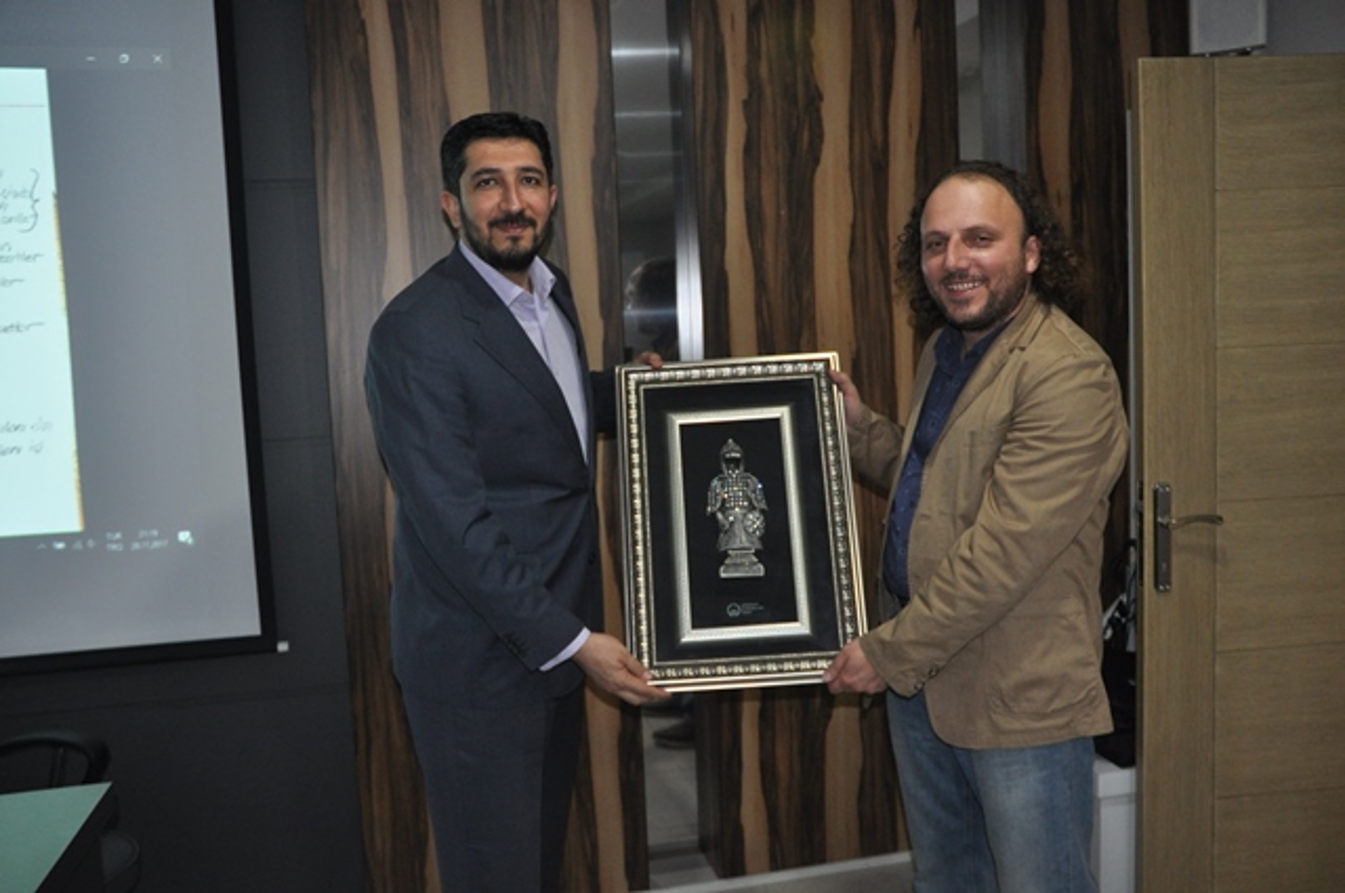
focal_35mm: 33
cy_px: 446
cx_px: 672
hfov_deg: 57.3
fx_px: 1231
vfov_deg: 39.9
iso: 800
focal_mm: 22
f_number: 3.5
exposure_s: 1/60
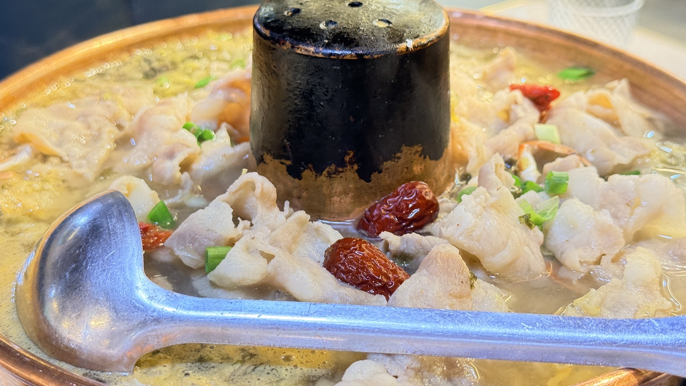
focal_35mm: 53
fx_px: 964
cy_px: 208
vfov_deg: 22.6
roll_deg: -0.3
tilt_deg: -30.5
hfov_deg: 39.2
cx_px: 343
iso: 250
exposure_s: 1/33
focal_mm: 6.76
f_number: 1.78
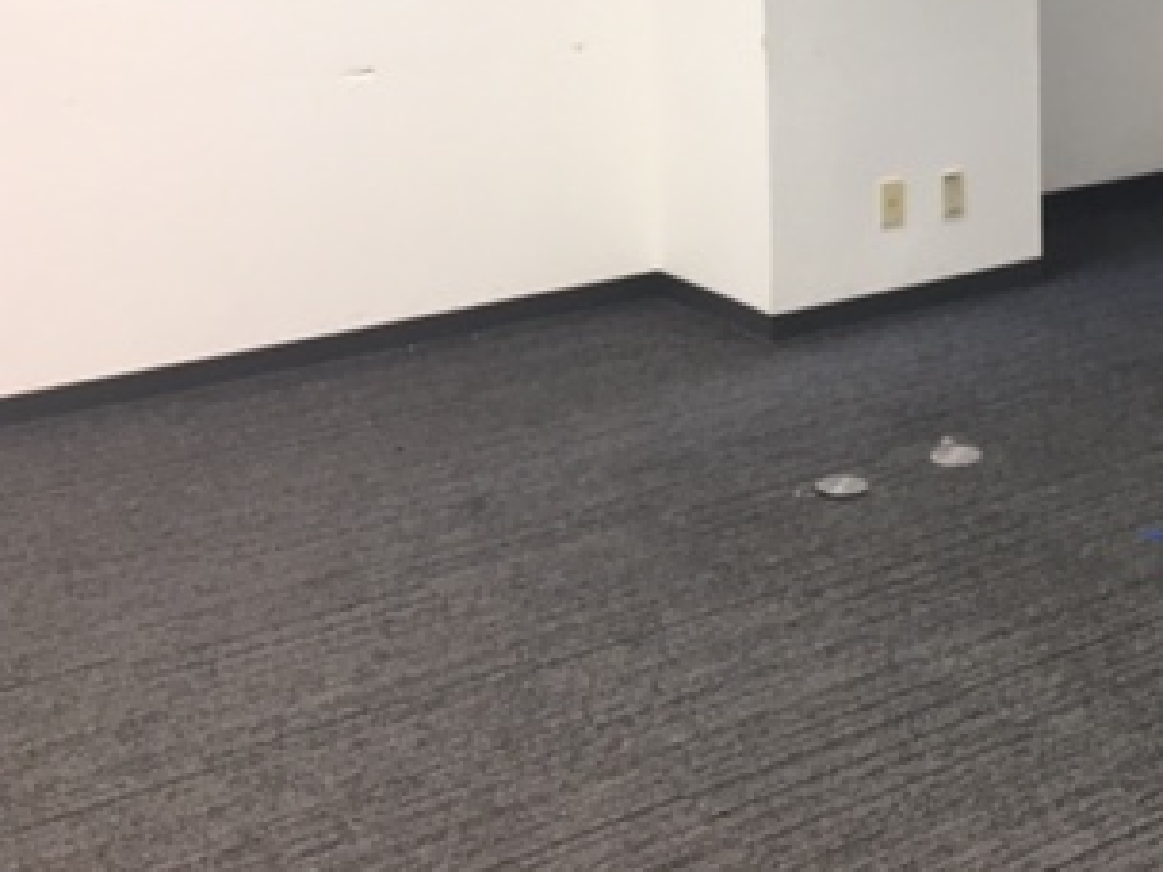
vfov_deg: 22.9
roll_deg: -0.3
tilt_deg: -5.1
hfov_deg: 30.0
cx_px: 1102
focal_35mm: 61
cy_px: -27
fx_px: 2049
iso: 40
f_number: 2.2
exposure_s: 1/30
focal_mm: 4.15
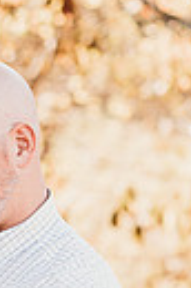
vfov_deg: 7.0
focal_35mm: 295
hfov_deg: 4.6
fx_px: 2360
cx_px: -89
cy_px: 326
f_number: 2.8
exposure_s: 1/250
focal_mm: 85
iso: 160
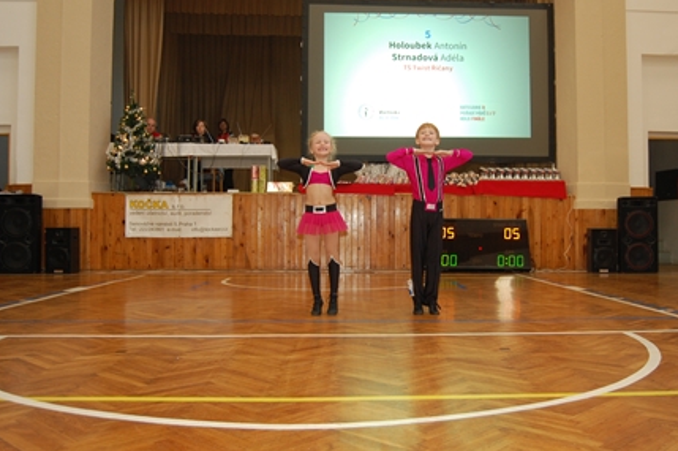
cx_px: 378
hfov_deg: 54.4
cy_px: 209
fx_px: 658
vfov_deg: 37.7
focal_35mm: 35
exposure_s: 1/60
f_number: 3.8
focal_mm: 20
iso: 400
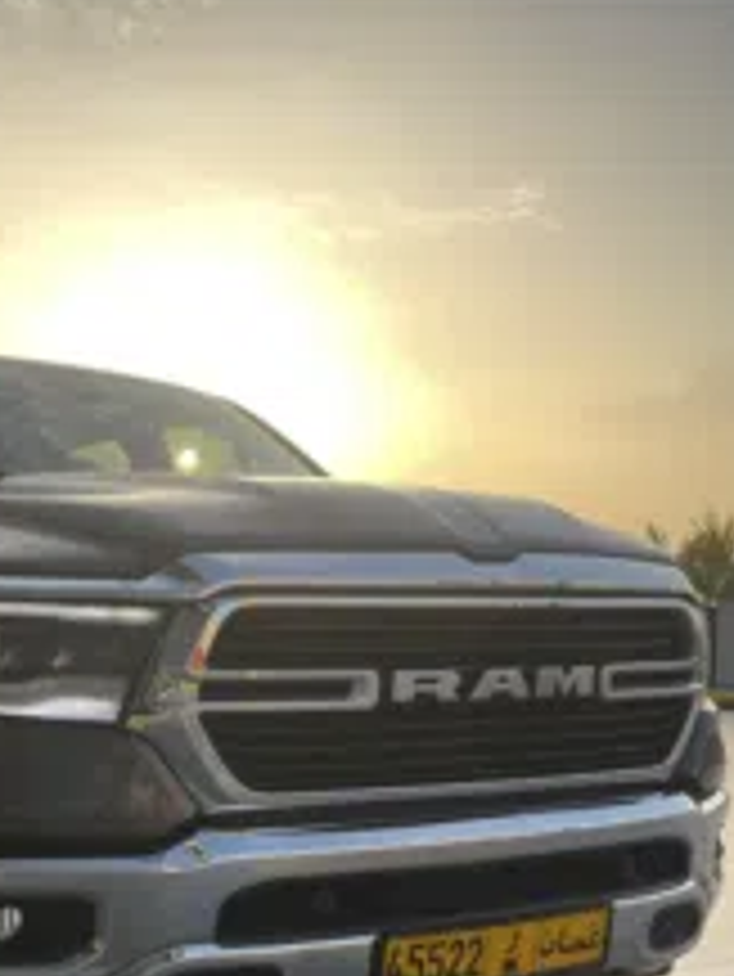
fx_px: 1299
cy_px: 711
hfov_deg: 31.0
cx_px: 176
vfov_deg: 40.3
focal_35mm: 46
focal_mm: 5.1
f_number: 1.6
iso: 32
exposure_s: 1/1048
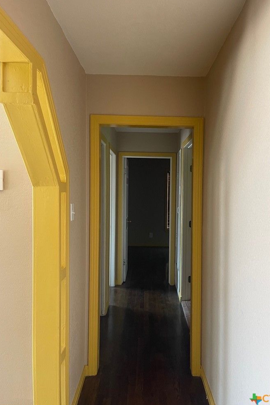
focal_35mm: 28
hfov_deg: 46.3
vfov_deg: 65.5
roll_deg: -2.9
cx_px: 151
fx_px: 315
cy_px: 204
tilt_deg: -1.8
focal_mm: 5.1
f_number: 1.6
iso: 125
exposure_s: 1/97
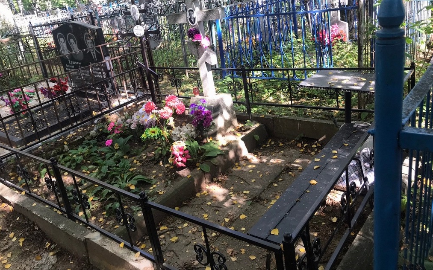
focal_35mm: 30
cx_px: 216
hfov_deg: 62.9
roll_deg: +11.2
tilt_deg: -20.1
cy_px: 107
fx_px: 354
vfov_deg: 41.6
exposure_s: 1/100
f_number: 1.8
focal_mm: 3.99
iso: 32
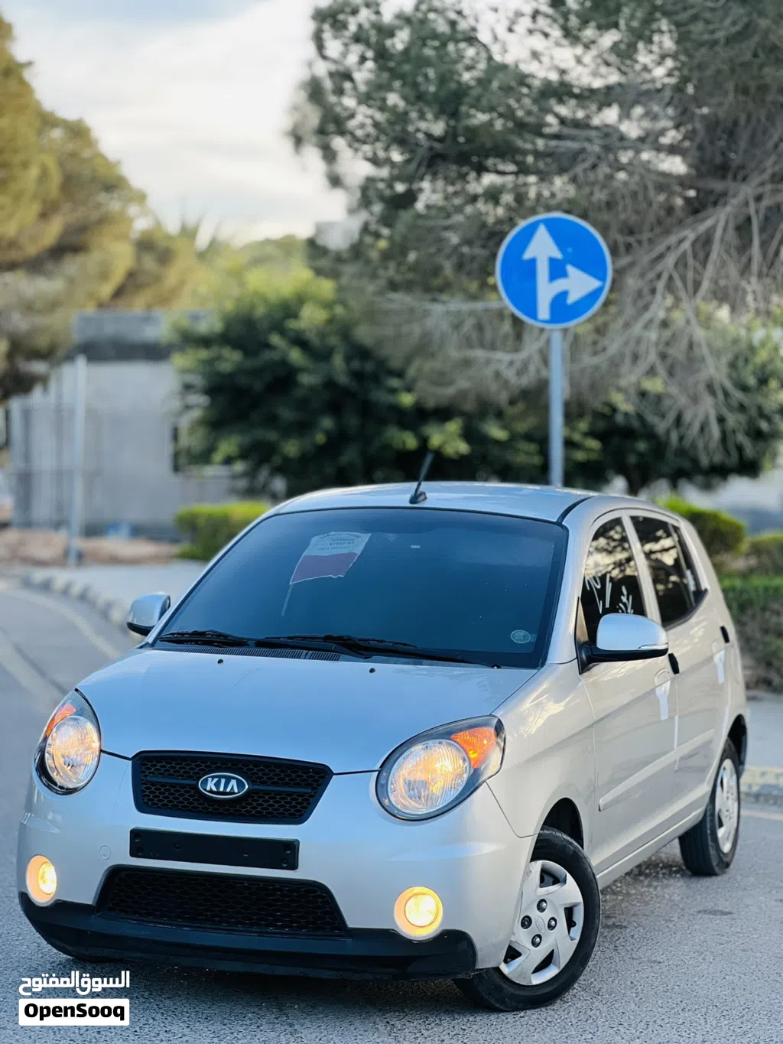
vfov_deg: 25.3
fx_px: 2322
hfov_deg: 19.1
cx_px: 392
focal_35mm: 77
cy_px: 522
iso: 125
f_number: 2.8
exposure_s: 1/121
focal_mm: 9
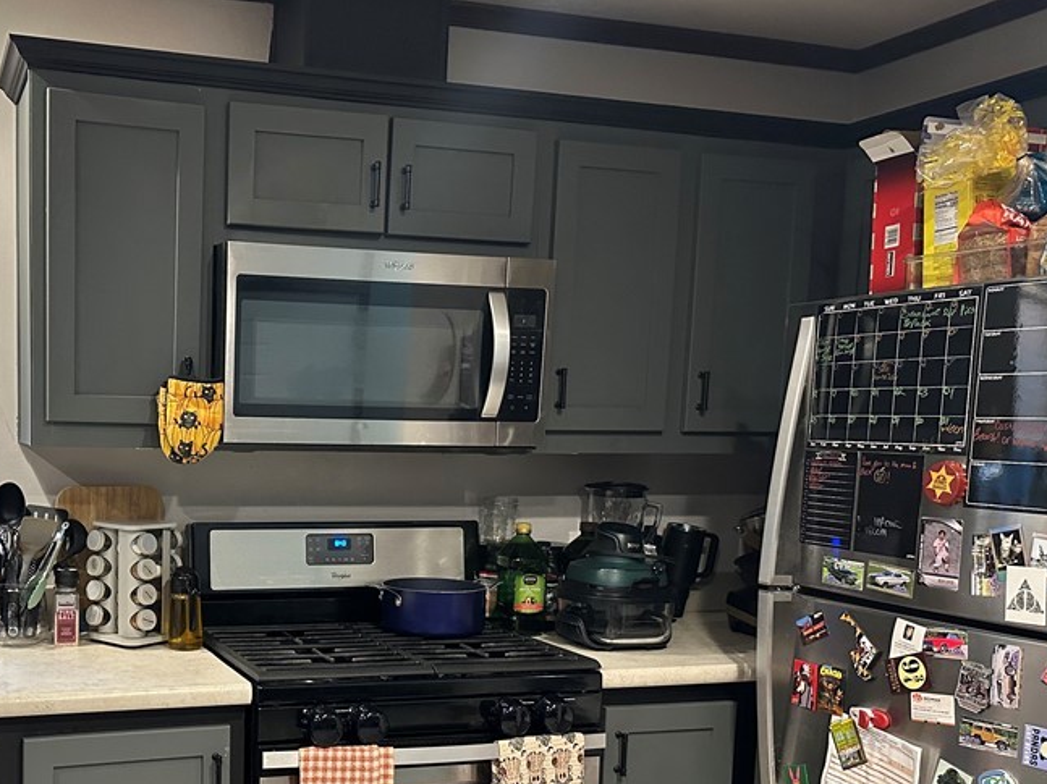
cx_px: 235
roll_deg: -1.5
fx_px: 1149
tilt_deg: -6.2
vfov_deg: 37.2
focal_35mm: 38
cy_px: 542
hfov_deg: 46.8
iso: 500
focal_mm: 6.86
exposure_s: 1/60
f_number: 1.78
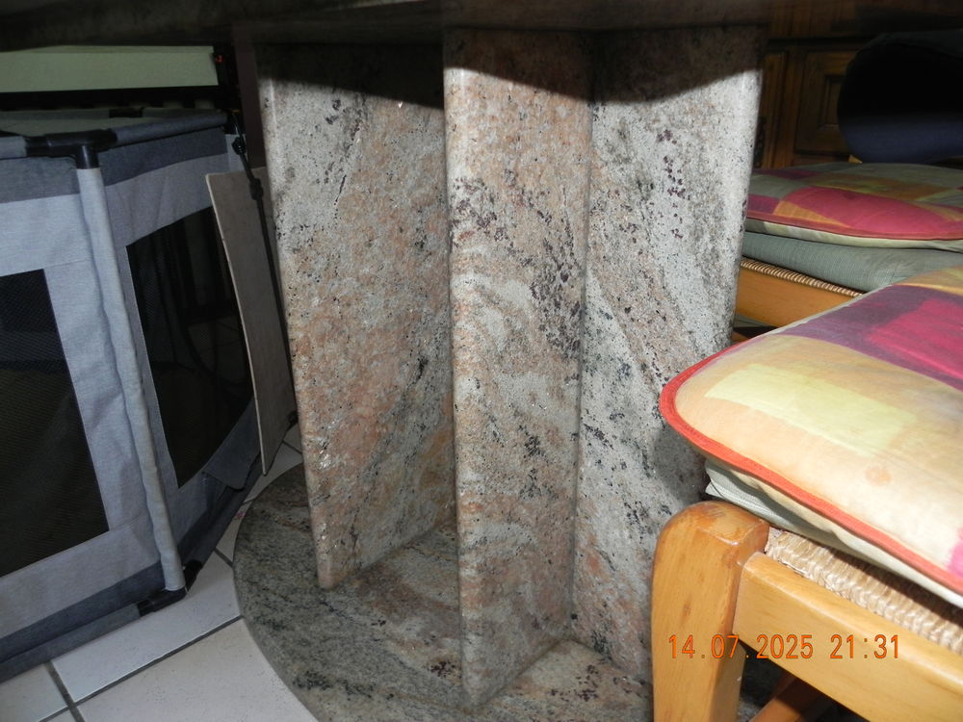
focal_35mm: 26
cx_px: 482
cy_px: 361
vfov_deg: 53.1
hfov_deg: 67.3
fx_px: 723
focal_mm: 4.6
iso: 200
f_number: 2.8
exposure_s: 1/30
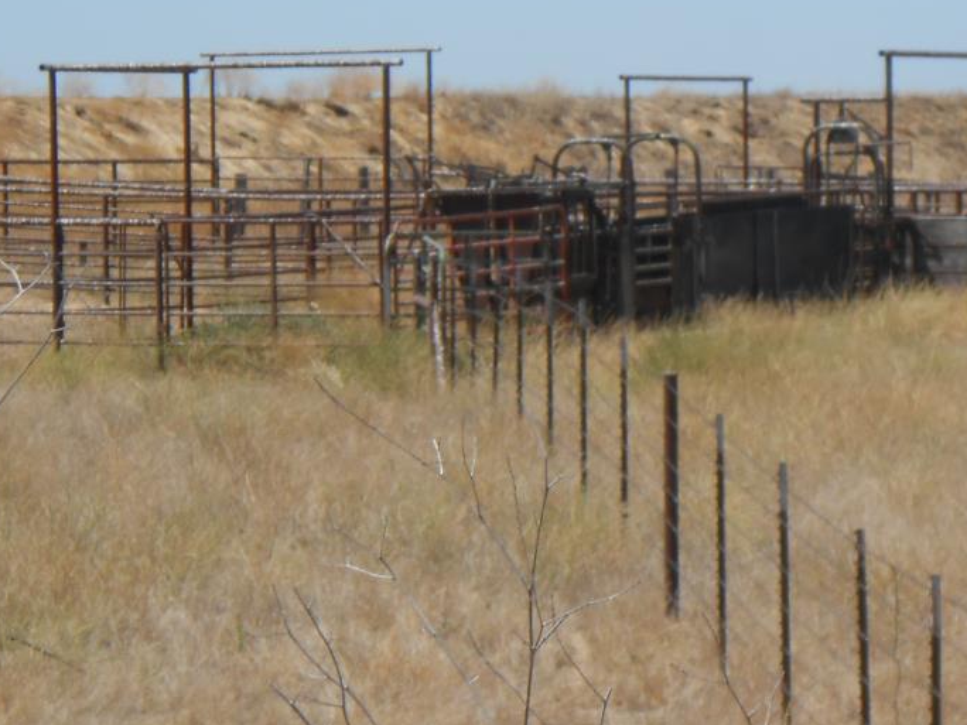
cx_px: 568
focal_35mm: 261
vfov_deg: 5.7
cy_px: 440
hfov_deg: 7.6
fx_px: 7291
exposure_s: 1/640
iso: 80
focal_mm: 21.2
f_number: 5.5
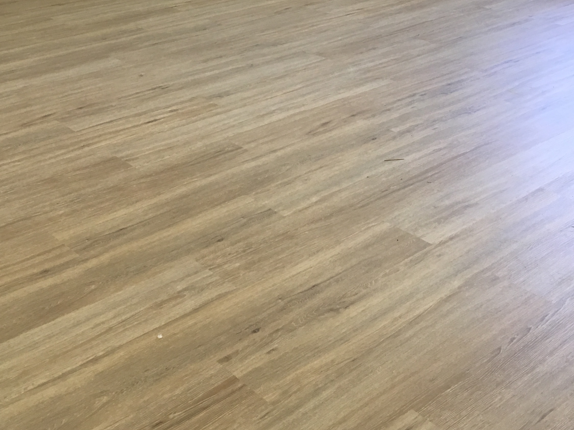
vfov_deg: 27.4
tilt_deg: -19.5
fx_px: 862
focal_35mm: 52
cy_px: 81
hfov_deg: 36.8
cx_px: 323
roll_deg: -0.2
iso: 50
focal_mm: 4.15
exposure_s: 1/33
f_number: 2.2
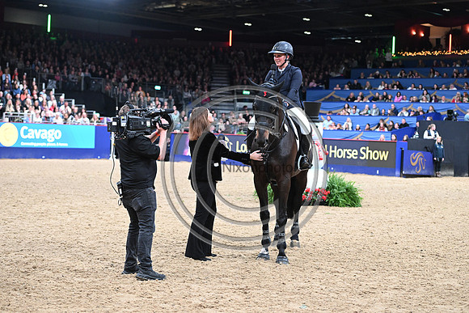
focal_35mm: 70
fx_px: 912
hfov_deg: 28.8
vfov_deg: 19.5
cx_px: 234
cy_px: 156
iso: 5600
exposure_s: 1/800
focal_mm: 70
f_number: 3.5
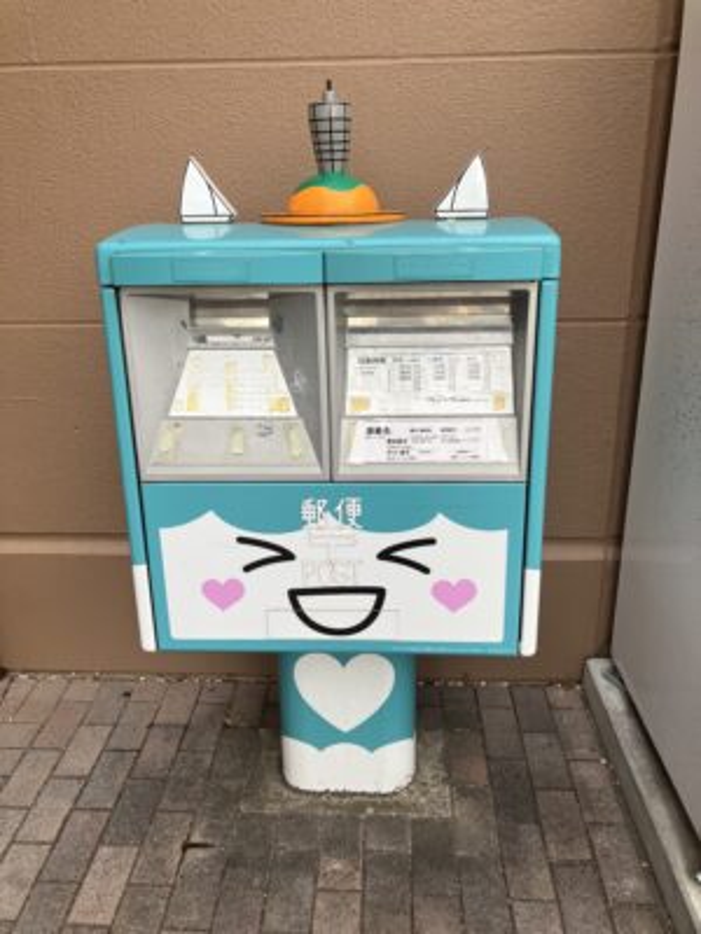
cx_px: 350
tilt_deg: -18.7
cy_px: 467
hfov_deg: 49.7
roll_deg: -0.5
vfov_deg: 63.4
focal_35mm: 28
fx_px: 756
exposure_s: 1/121
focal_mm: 3.99
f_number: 1.8
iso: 32
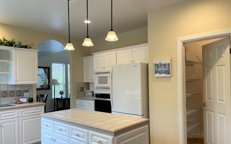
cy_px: 81
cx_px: 116
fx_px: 176
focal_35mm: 28
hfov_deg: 66.5
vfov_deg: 44.5
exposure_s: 1/120
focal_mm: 4.2
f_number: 1.6
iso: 50
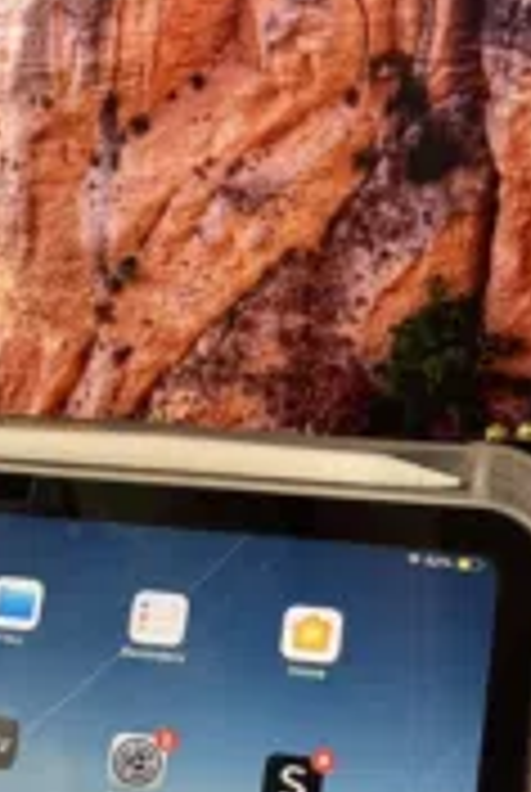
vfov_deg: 32.5
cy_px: 684
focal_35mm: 59
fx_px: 1300
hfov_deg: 21.7
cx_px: -72
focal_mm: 5.1
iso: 125
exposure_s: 1/87
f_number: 1.6
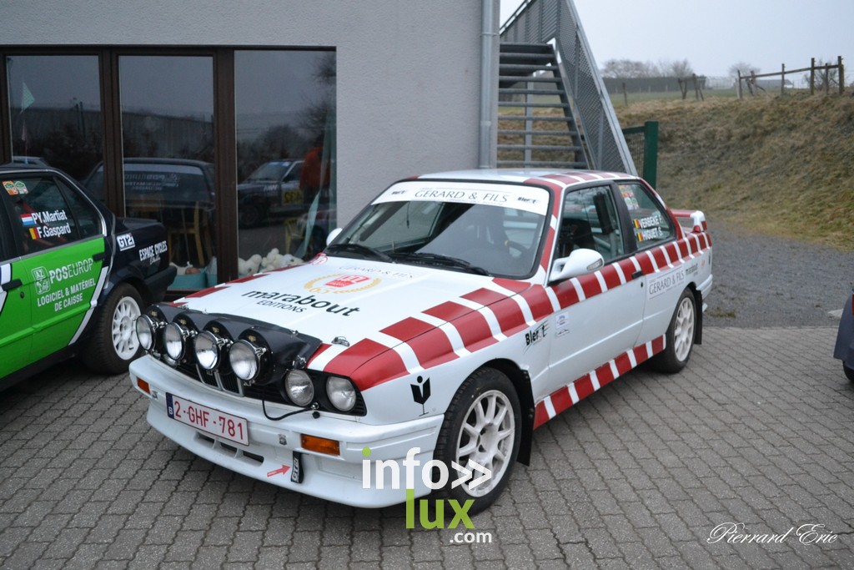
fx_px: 712
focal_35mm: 30
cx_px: 427
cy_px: 285
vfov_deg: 43.6
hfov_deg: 61.9
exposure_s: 1/500
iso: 1800
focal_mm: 20
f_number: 3.8
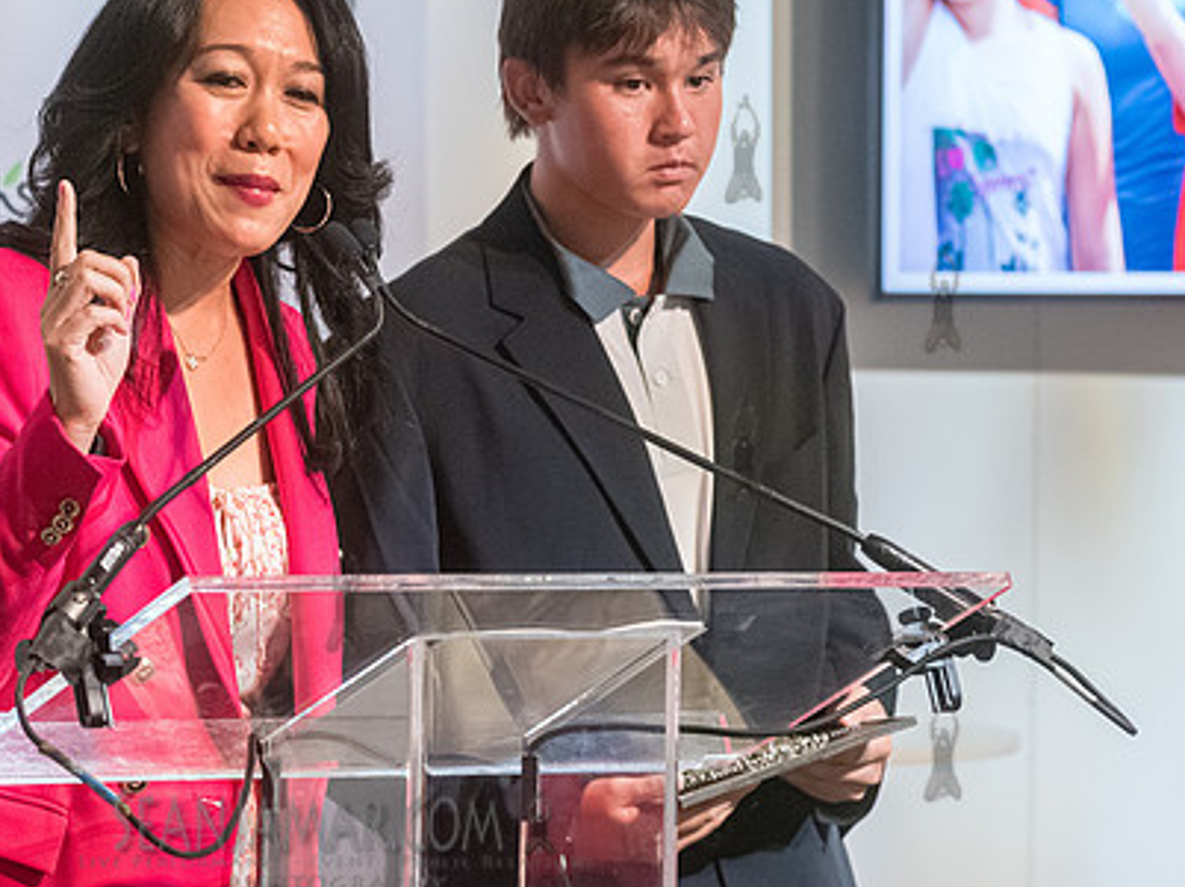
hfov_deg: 10.0
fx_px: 6740
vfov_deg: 7.5
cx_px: 249
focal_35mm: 197
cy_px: 222
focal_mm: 120
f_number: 4.5
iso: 6400
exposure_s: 1/200
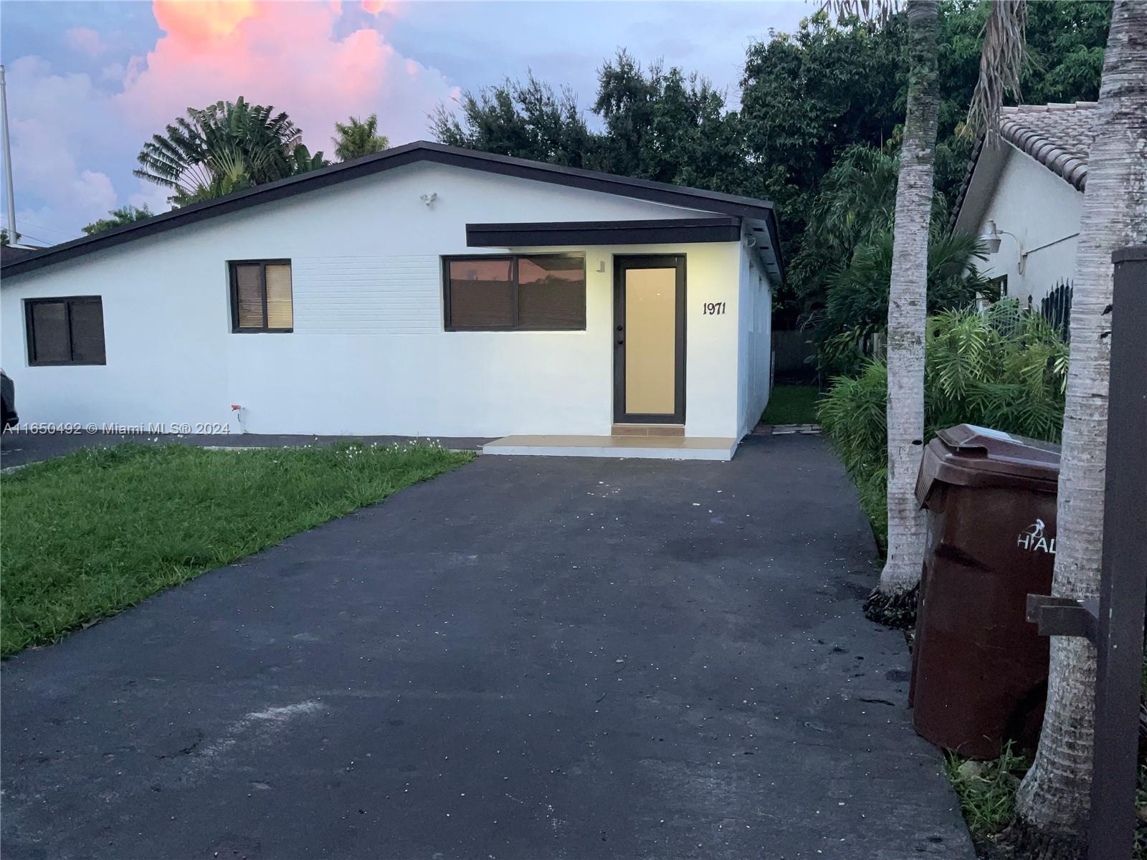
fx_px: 961
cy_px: 430
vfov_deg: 48.2
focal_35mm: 29
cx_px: 574
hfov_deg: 61.7
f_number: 1.8
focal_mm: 3
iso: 50
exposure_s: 1/60
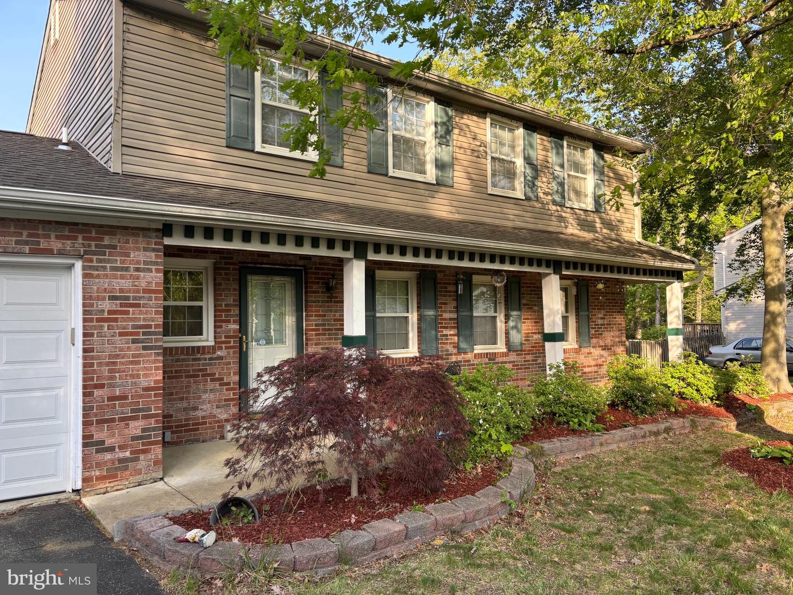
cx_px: 396
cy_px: 298
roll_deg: -0.3
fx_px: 596
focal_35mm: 26
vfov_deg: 53.1
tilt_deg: +4.1
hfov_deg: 67.3
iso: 50
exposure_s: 1/368
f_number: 1.6
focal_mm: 5.96
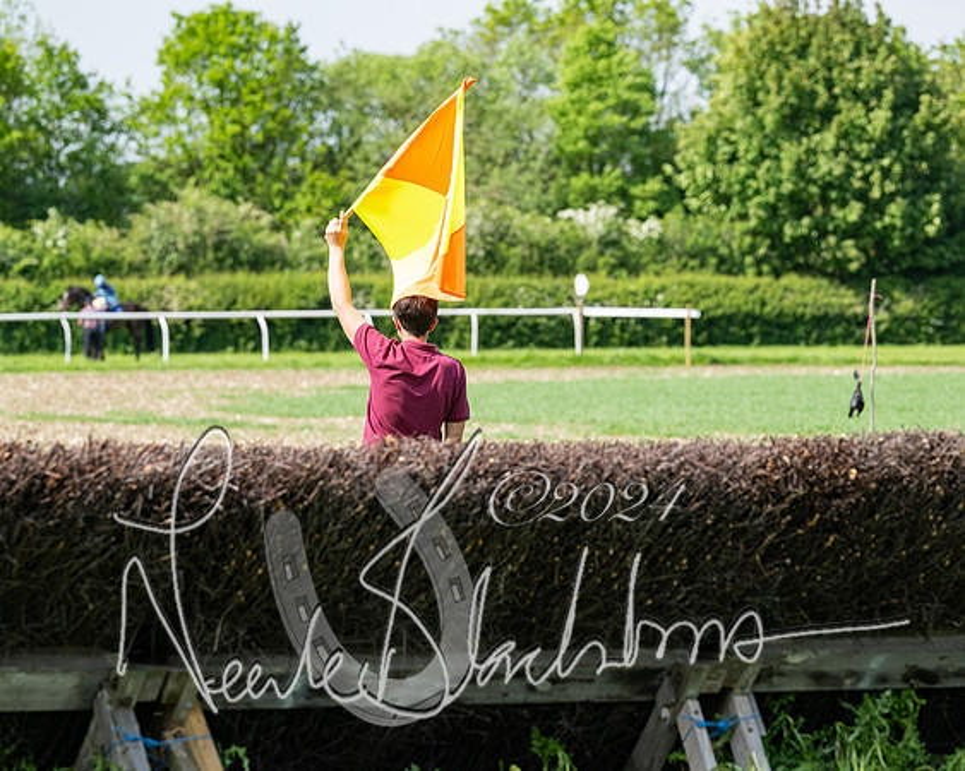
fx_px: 5308
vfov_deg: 8.3
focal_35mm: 186
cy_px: 386
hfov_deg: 10.4
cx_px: 482
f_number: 5
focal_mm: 165
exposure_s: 1/1600
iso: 400
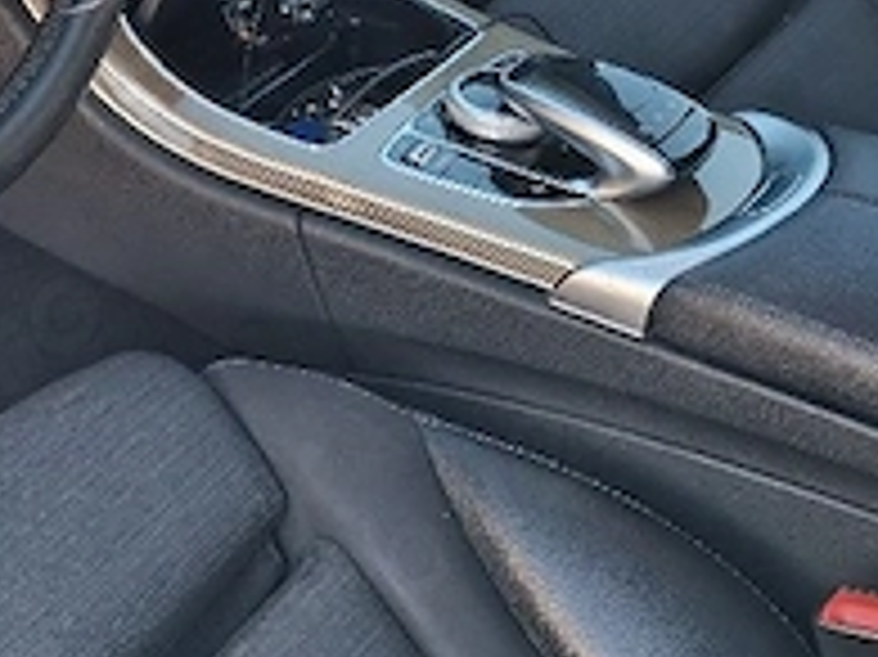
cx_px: -9
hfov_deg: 24.2
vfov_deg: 17.9
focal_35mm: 77
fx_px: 1952
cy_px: -194
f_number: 1.8
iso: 32
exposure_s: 1/161
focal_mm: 4.69
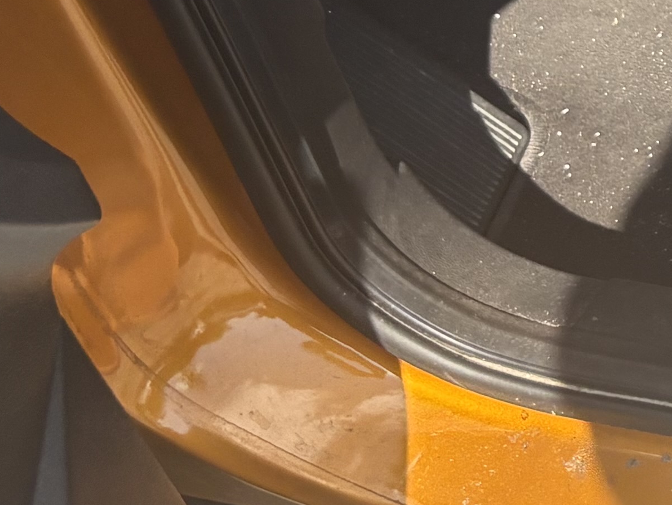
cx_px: 1333
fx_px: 2389
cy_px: -446
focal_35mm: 123
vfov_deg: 11.1
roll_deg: +3.1
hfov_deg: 13.7
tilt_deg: -35.2
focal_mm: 5.96
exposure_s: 1/1081
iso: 64
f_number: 1.6
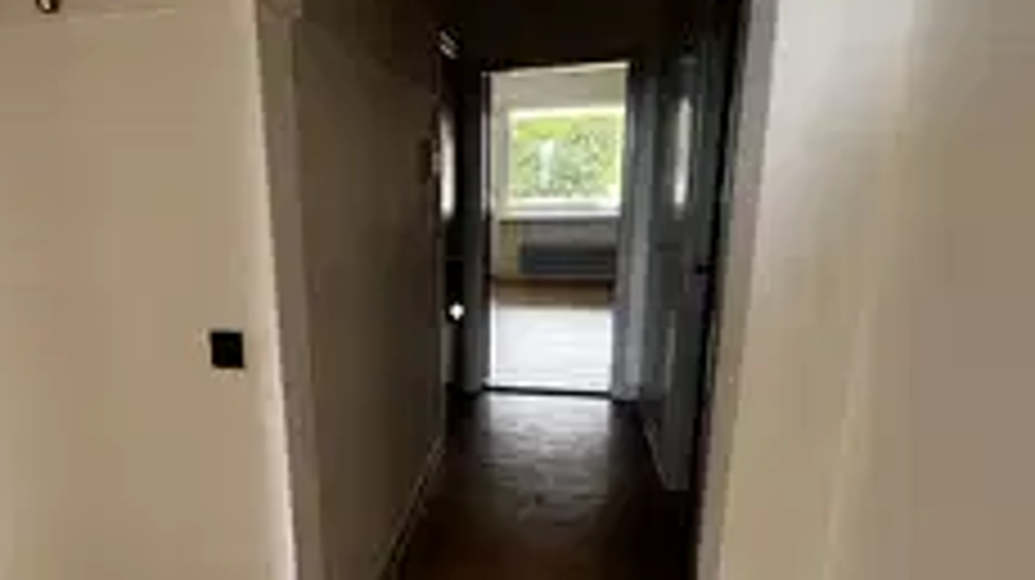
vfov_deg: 49.1
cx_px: 385
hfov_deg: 77.3
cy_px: 346
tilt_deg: -14.1
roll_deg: +2.1
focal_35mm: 23
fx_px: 631
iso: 125
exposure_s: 1/99
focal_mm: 1.57
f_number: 1.8
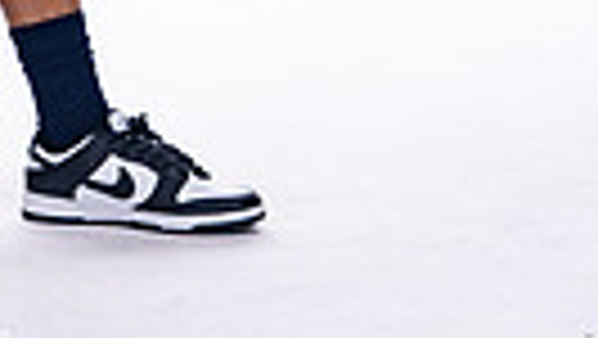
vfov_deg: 3.4
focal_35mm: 348
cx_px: -45
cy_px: -617
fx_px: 5521
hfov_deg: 6.2
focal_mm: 98
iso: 400
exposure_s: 1/250
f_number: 6.3
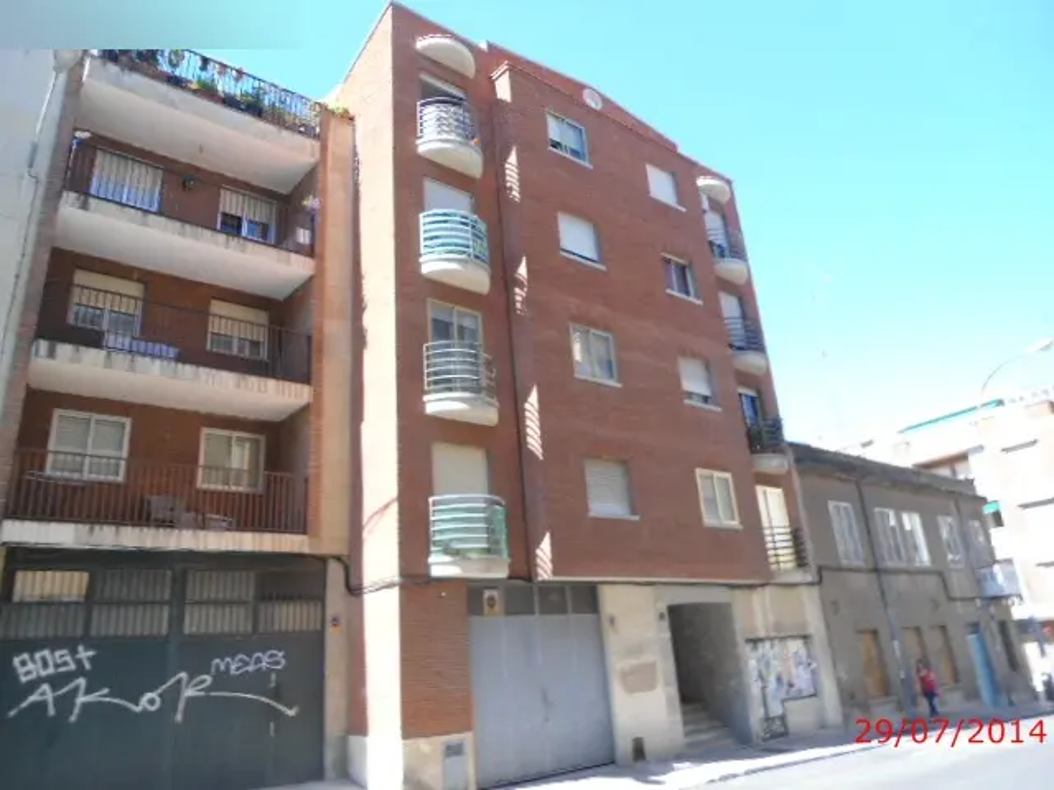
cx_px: 527
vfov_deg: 53.1
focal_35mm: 26
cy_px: 395
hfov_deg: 67.3
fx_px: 792
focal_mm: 4.7
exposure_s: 1/30
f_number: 2.8
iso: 100
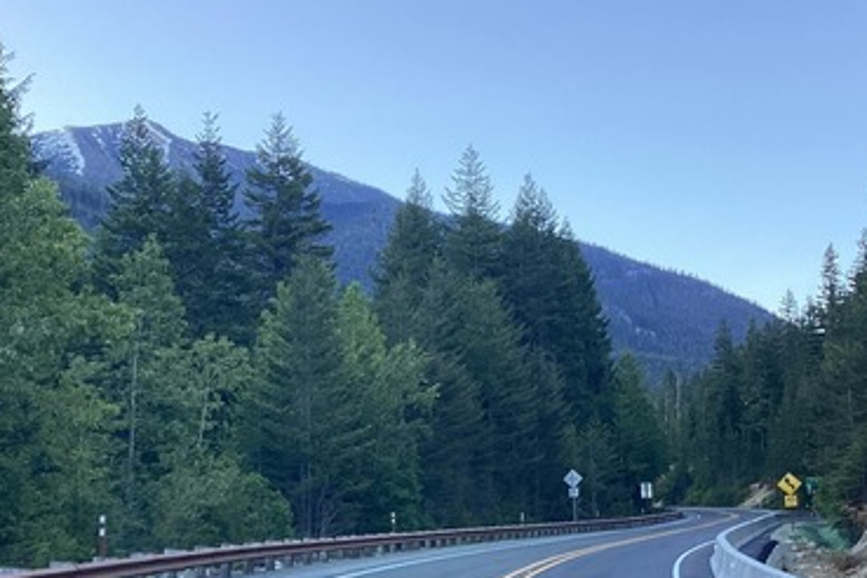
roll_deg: -0.3
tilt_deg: +2.9
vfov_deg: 23.1
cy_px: 458
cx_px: 287
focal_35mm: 58
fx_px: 1397
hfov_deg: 34.2
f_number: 2.4
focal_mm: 3.3
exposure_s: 1/100
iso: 50
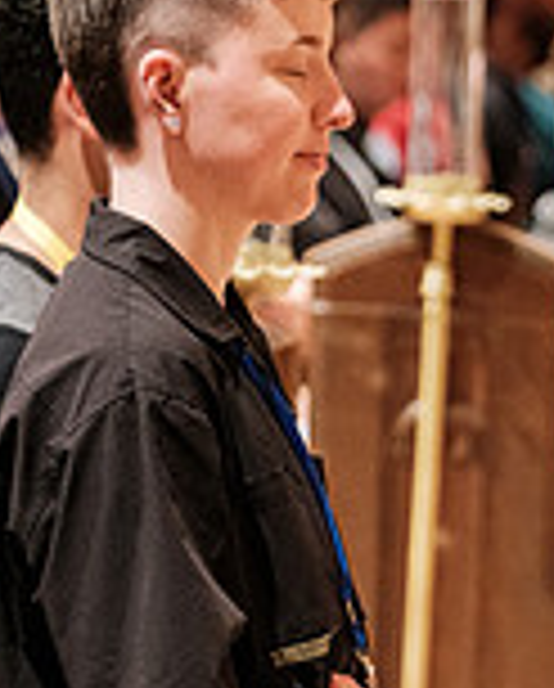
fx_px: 7990
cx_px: 423
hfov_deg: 4.0
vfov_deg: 4.9
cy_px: 692
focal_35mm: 391
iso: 3200
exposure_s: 1/30
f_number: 2.8
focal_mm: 94.5
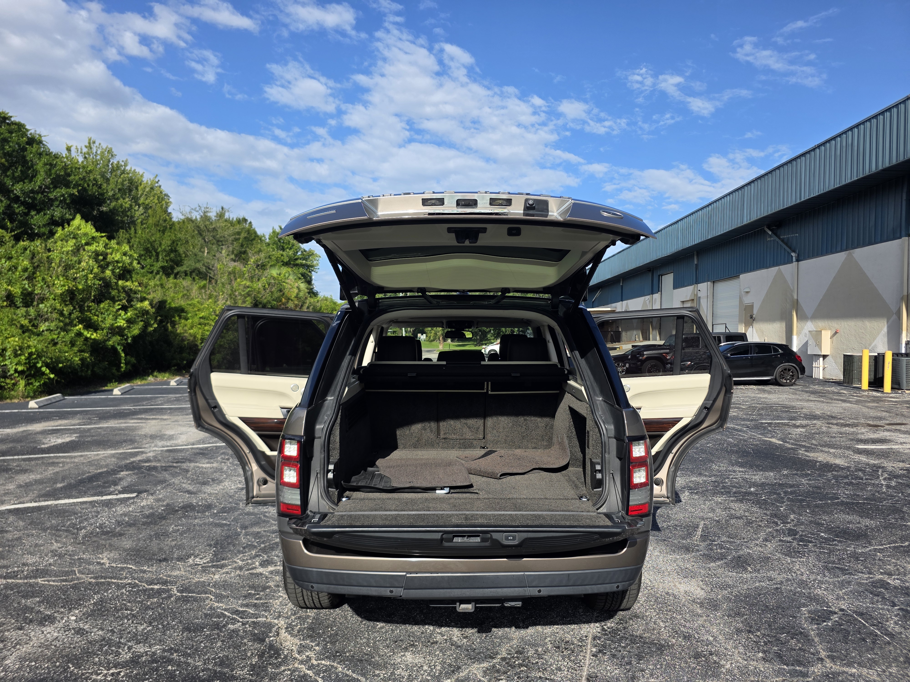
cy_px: 341
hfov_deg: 73.9
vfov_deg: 58.9
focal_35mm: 23
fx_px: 605
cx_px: 455
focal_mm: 6.3
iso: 80
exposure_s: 1/4539
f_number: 1.7
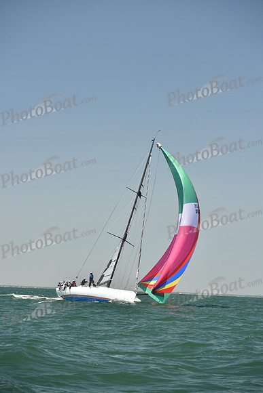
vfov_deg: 18.3
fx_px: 1227
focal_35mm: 112
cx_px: 132
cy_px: 196
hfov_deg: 12.2
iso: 250
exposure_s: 1/800
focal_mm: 112
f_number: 4.5
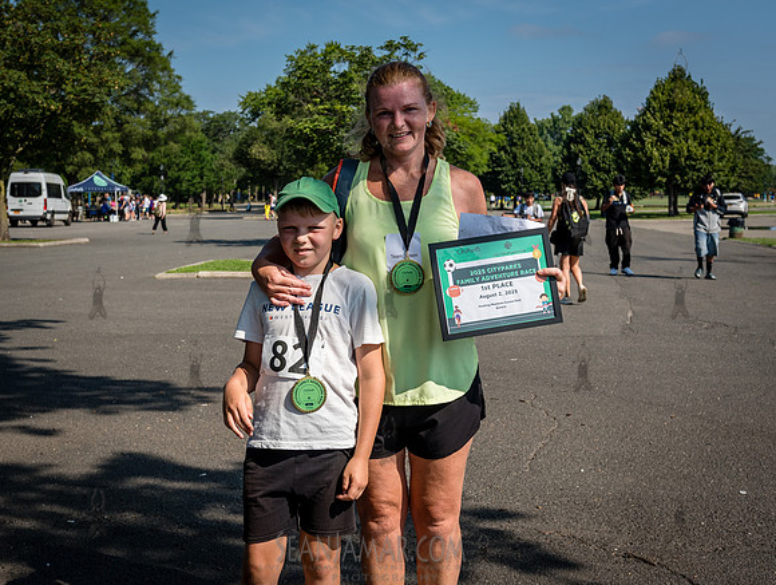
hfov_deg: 37.3
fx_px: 1148
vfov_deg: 28.5
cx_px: 380
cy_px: 241
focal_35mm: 51
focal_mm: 40
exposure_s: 1/2000
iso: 400
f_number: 5.6
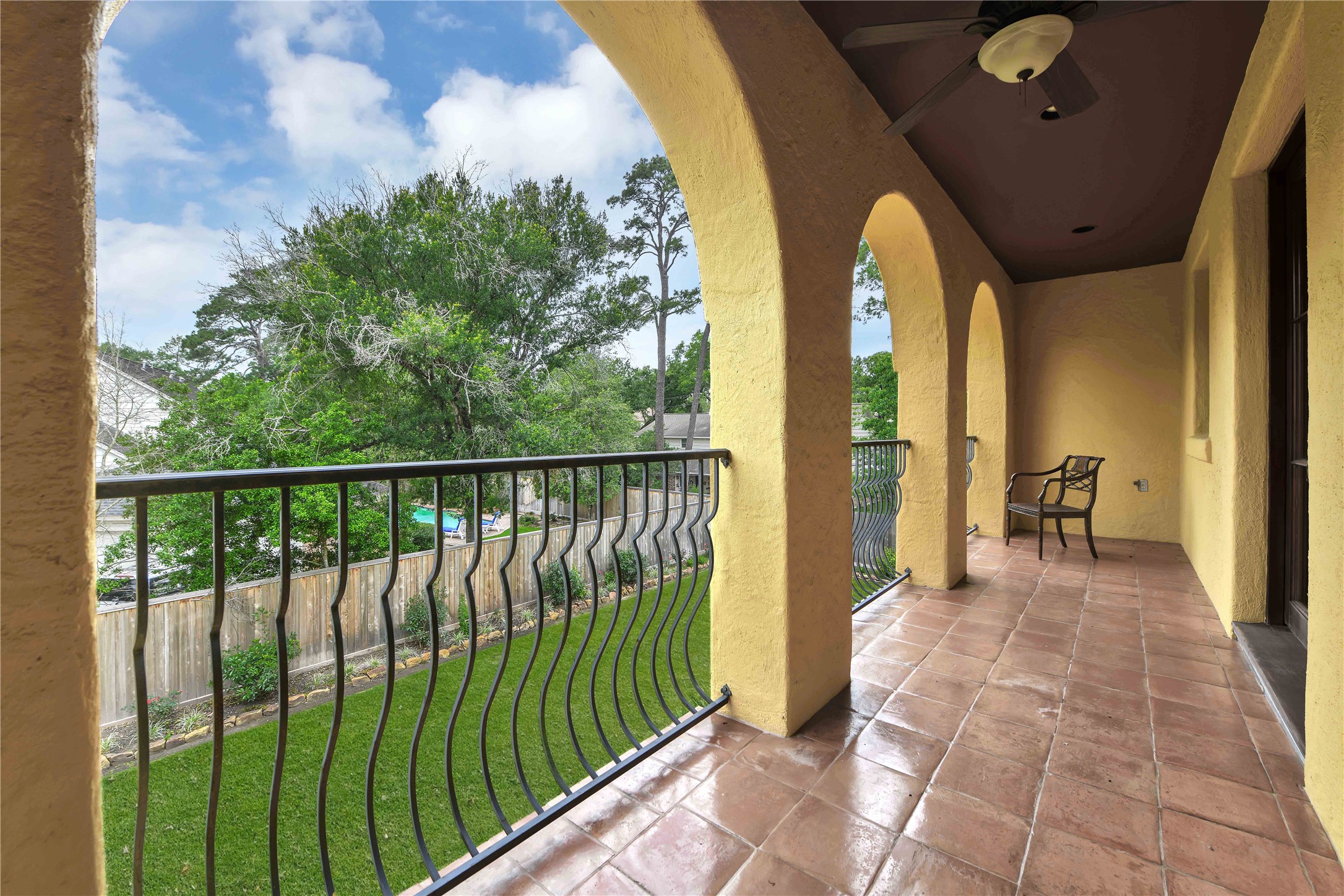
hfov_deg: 104.3
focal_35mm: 14
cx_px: 672
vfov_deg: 81.2
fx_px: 523
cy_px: 448
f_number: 8
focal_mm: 14
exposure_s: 1/80
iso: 100
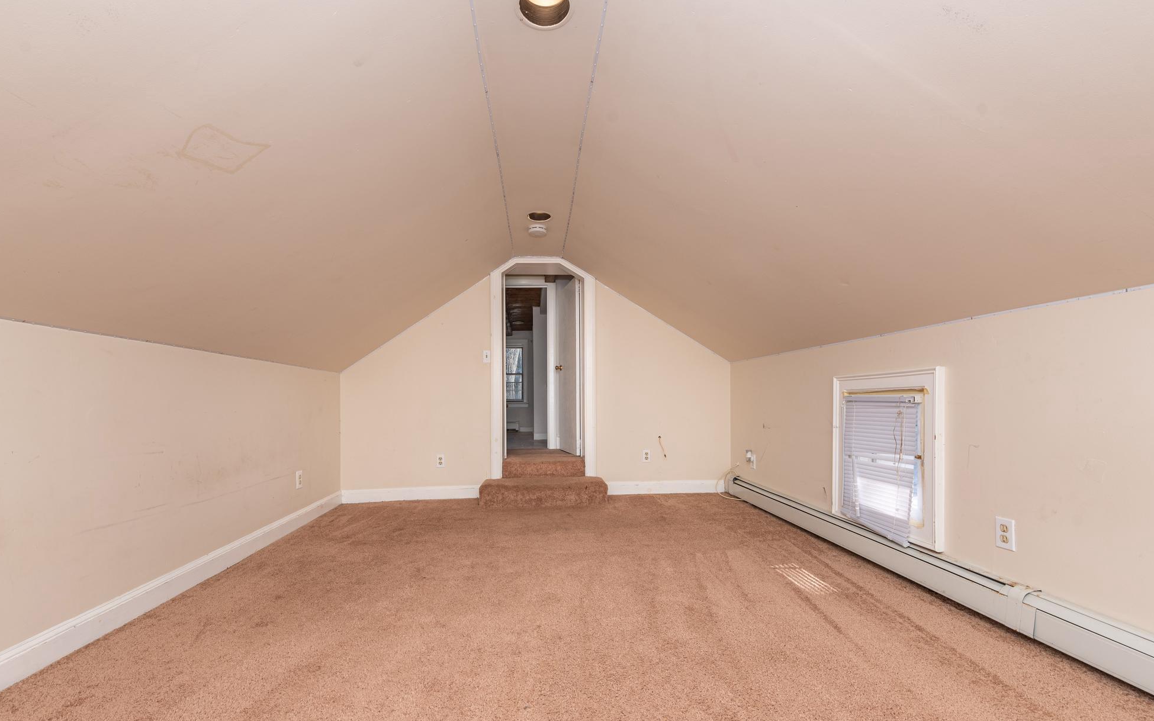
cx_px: 563
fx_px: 472
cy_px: 402
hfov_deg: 101.4
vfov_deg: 74.5
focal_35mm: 15
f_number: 8
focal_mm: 14
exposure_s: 1/125
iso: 125
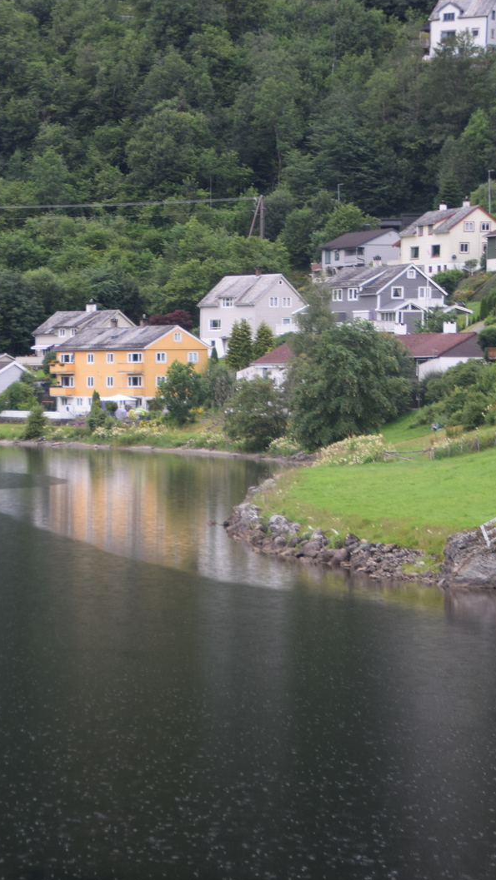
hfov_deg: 9.2
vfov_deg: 16.4
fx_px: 3056
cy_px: 442
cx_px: -12
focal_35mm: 131
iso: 400
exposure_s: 1/160
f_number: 6.3
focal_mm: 55
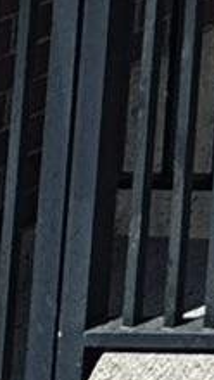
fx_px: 1430
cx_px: 1179
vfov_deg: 11.2
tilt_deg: +8.3
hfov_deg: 5.5
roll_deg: +1.3
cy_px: -672
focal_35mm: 142
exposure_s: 1/2584
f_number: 2.2
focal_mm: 2.22
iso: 50
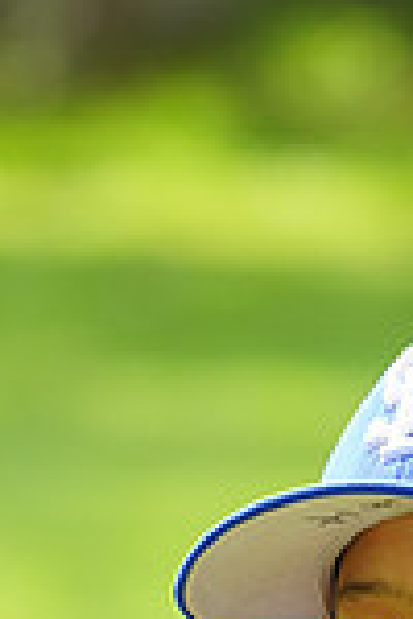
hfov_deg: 1.4
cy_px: 1180
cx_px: 549
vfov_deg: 2.1
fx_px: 17001
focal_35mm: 988
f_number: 6.3
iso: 200
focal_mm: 256
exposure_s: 1/200
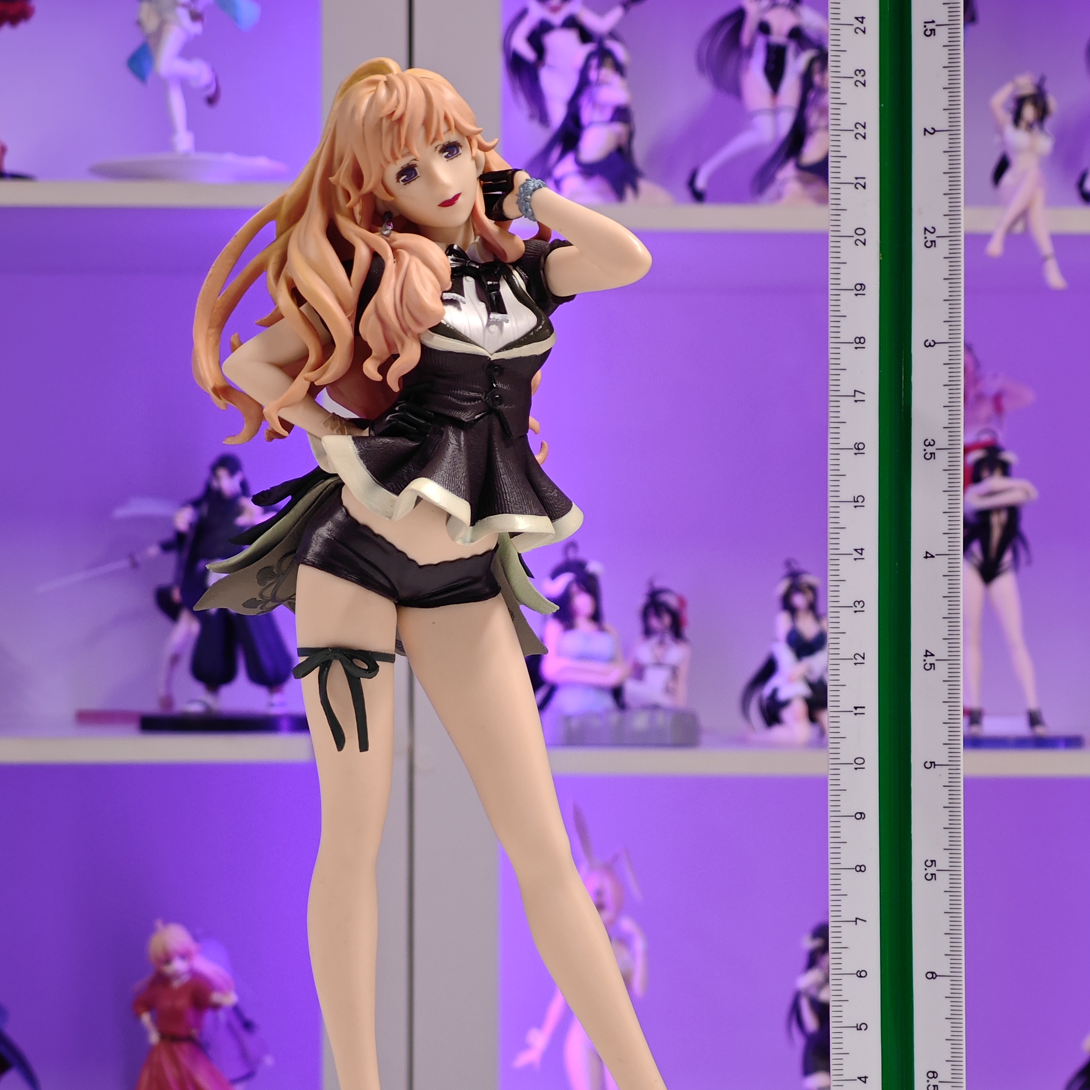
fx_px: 3384
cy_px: 717
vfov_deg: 18.3
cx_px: 543
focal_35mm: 95
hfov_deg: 18.3
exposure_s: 1/19.5
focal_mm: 7.48
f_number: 2.4
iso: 400
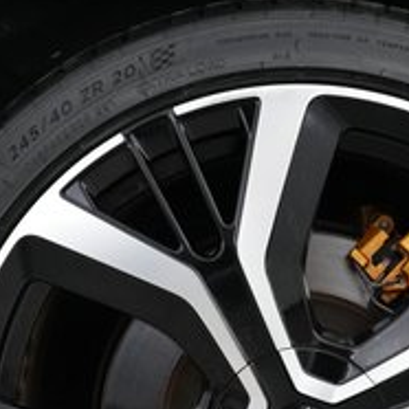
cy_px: 438
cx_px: 295
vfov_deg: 20.3
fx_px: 1096
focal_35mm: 82
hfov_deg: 21.0
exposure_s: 1/160
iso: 5000
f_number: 3.5
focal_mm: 28
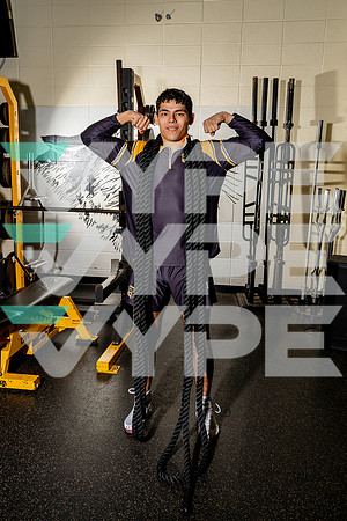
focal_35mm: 33
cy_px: 260
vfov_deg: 57.2
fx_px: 477
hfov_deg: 40.0
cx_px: 174
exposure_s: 1/200
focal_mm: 33
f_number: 8
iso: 100
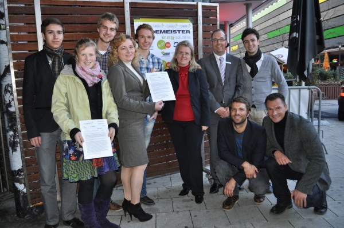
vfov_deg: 39.9
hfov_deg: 57.3
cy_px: 114
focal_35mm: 33
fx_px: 315
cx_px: 172
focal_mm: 22
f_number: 3.8
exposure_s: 1/60
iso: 800
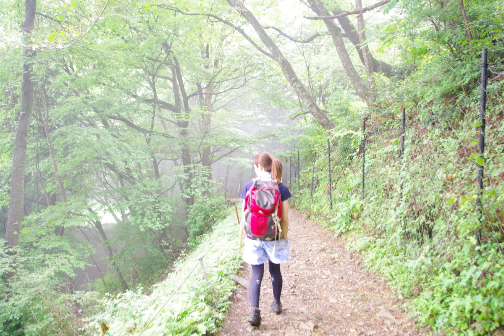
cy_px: 168
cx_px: 252
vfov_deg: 38.9
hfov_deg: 55.8
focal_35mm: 34
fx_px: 476
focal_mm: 23.13
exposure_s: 1/50
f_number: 4
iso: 800
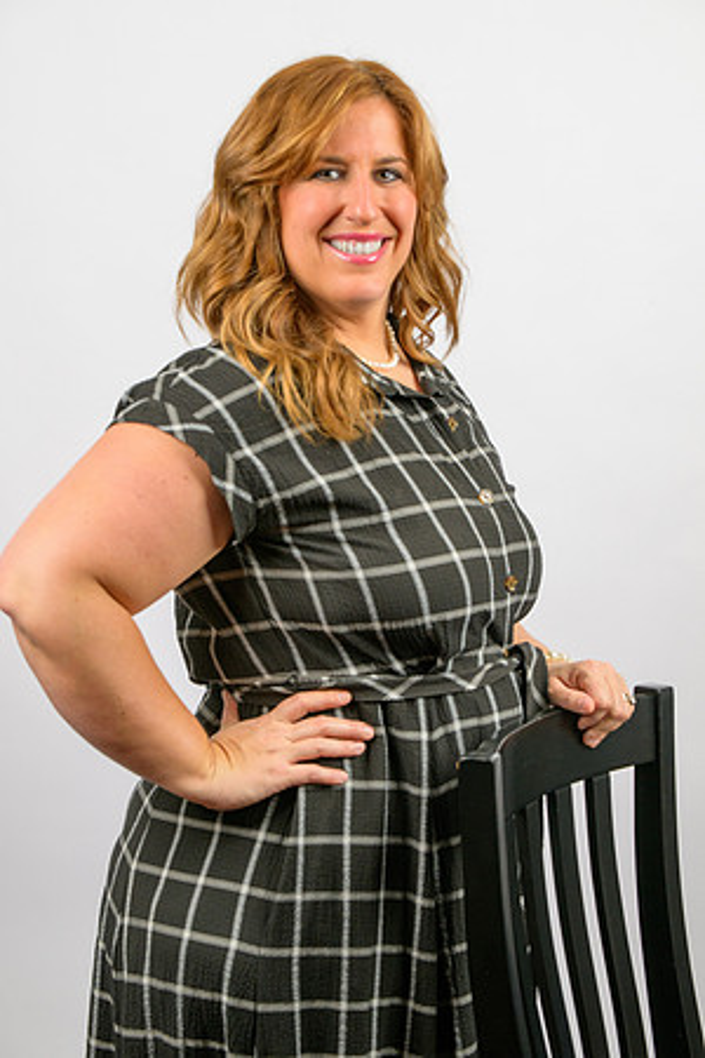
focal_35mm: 80
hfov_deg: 17.1
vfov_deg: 25.4
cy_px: 529
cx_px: 352
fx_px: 2350
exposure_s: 1/160
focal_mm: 80
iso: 1000
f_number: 6.3
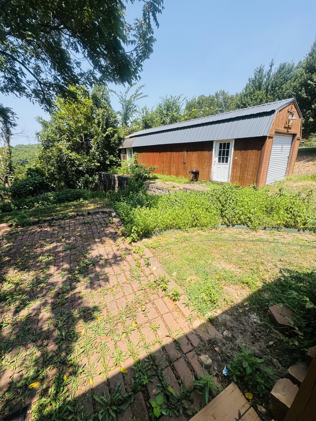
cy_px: 210
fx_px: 170
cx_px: 158
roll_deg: -0.4
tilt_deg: -20.7
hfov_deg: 85.7
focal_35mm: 14
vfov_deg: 102.1
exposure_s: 1/932
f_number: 2.2
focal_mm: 2.22
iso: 40
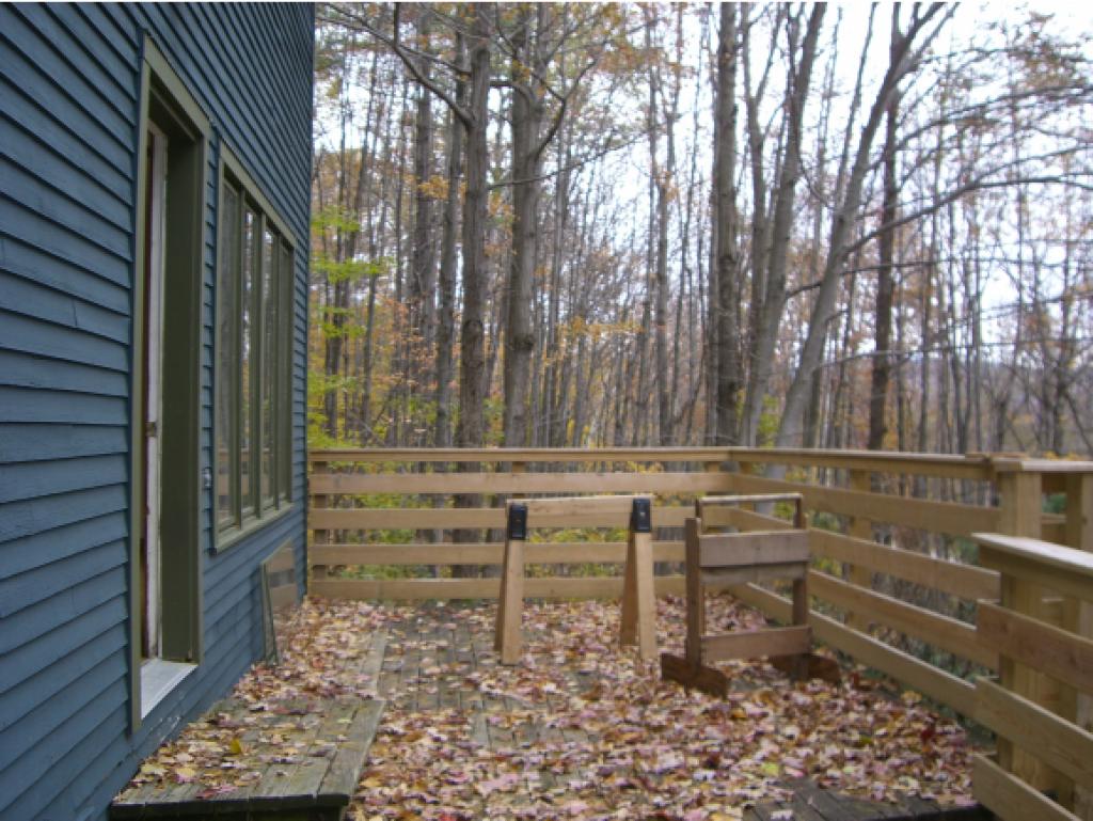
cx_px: 546
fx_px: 1200
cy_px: 410
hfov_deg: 49.0
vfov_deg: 37.8
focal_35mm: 38
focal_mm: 6.2
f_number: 2.7
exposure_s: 1/125
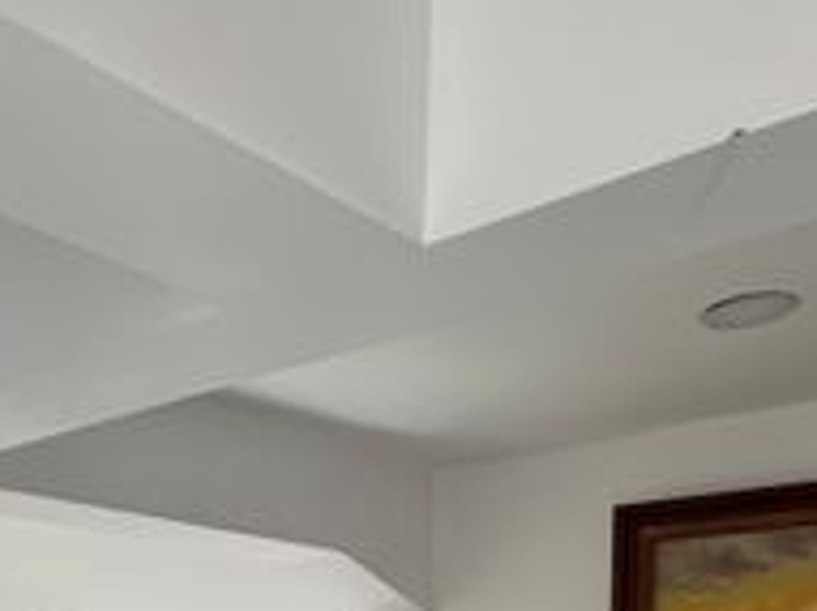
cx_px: 216
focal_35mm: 49
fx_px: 1156
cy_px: 820
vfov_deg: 25.1
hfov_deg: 38.1
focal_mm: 2.22
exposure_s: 1/199
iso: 40
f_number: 2.2
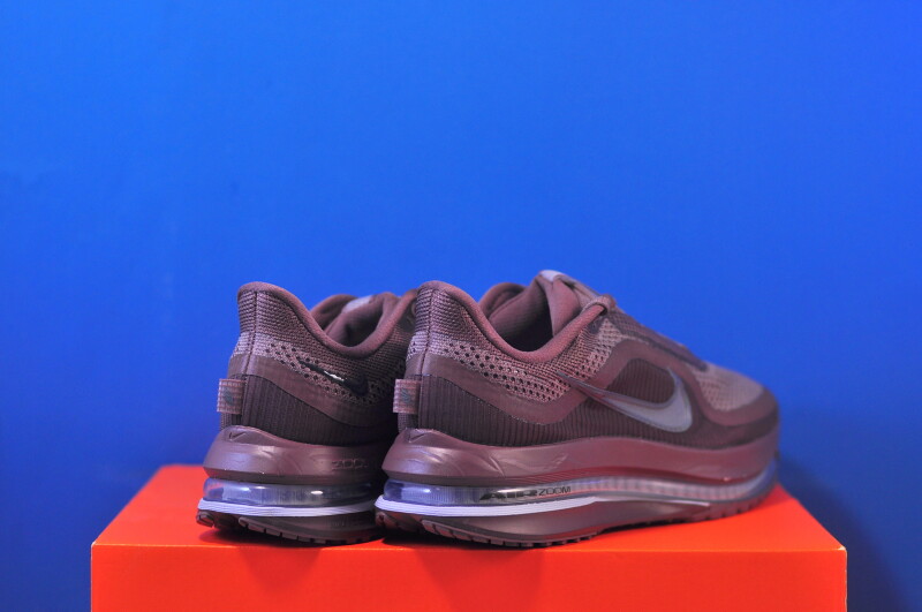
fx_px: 1918
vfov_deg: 18.1
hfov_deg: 27.0
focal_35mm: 75
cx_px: 461
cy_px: 306
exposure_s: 1/320
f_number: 2.5
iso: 250
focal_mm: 50
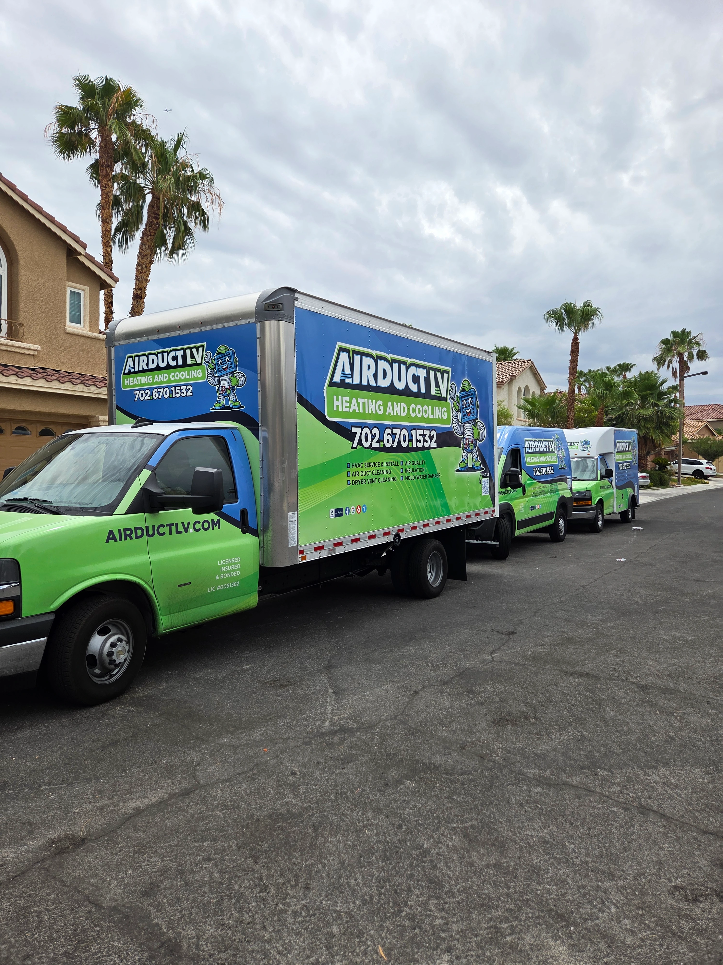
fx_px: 641
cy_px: 482
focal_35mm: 23
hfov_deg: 58.9
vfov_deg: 73.9
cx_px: 362
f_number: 1.8
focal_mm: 5.4
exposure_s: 1/5545
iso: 80
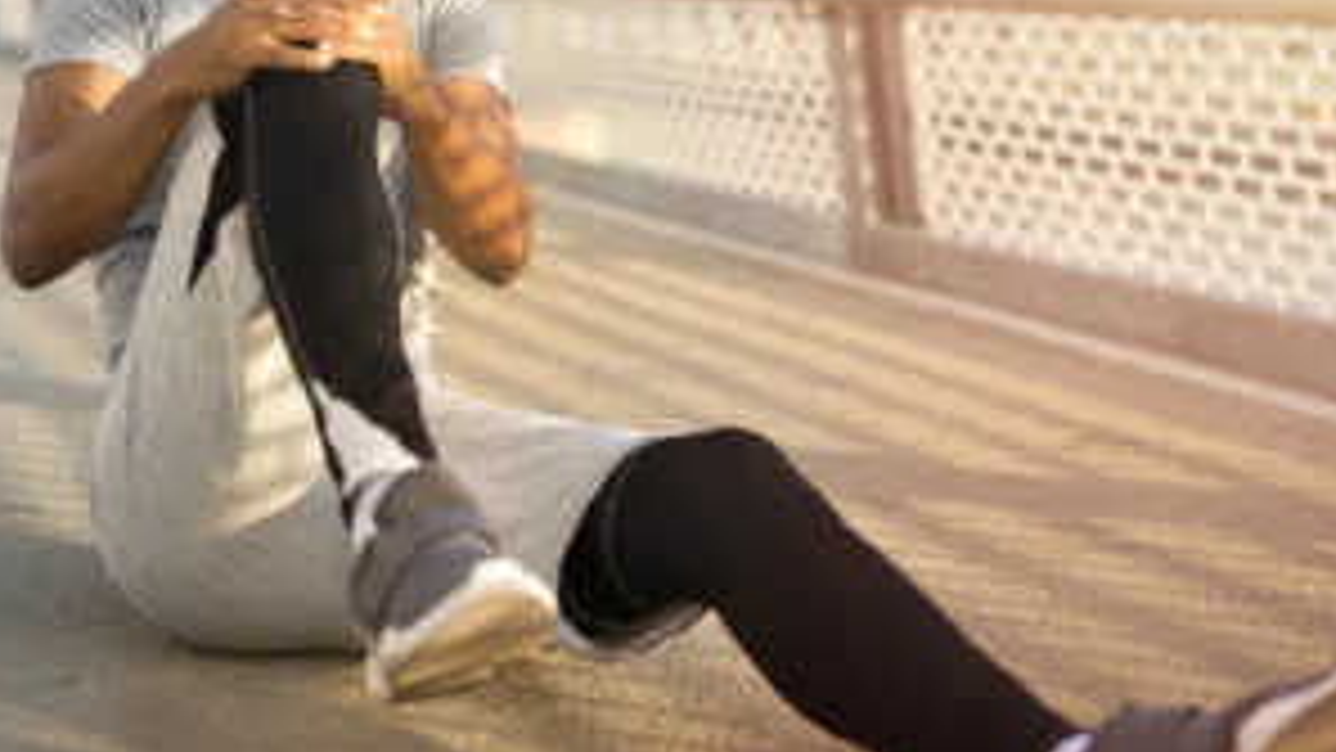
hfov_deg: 28.5
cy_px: 140
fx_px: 2621
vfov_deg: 16.2
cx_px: 495
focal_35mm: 74
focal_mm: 50
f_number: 2
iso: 200
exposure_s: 1/3200
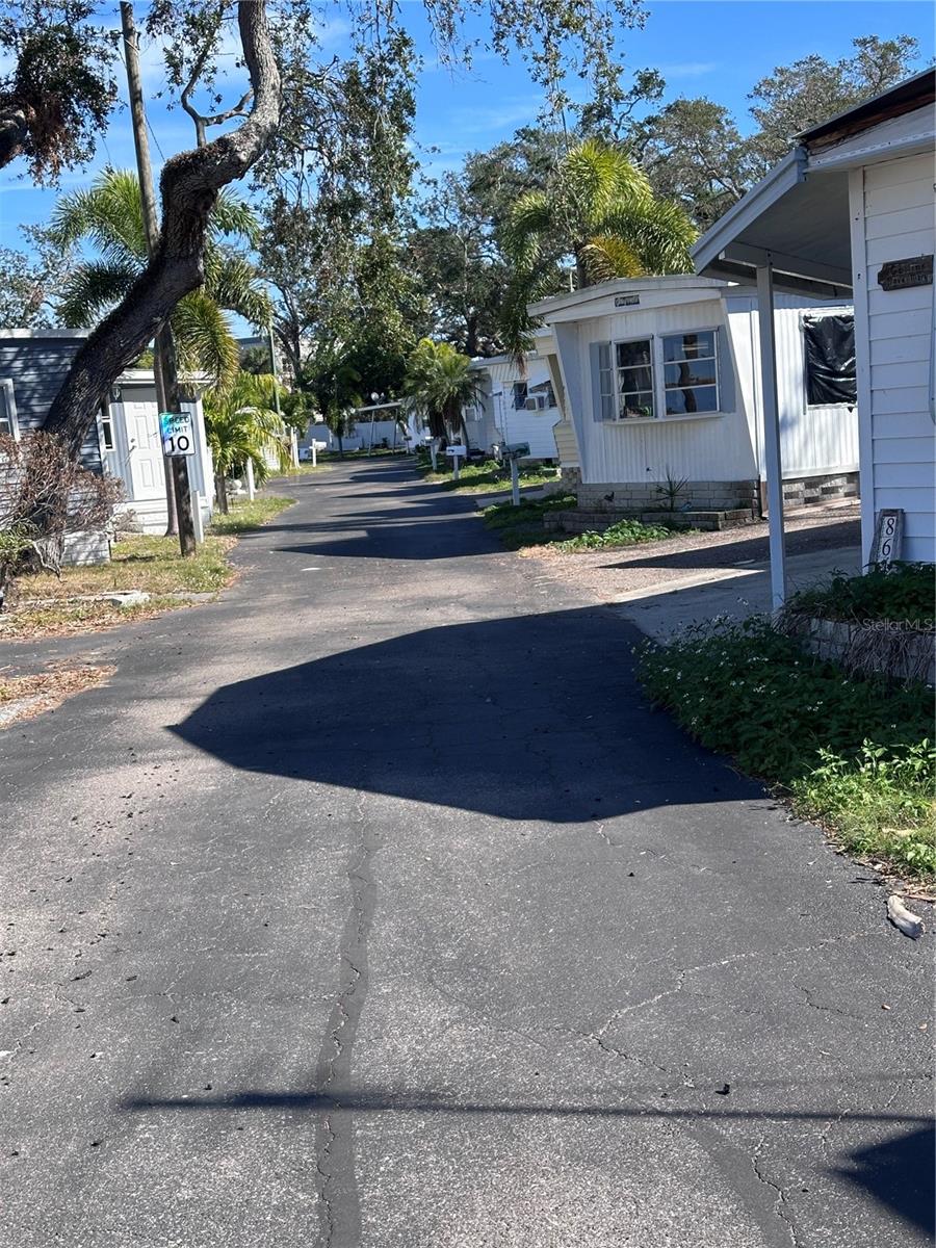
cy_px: 624
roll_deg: +1.3
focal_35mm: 48
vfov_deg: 39.7
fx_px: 1731
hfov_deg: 30.3
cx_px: 468
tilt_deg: -4.1
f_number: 1.78
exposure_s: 1/2203
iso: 64
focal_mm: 6.86
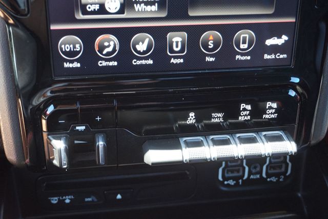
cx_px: 164
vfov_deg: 28.0
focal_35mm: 48
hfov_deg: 41.1
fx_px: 437
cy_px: 110
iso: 1250
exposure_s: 1/60
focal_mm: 32
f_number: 5
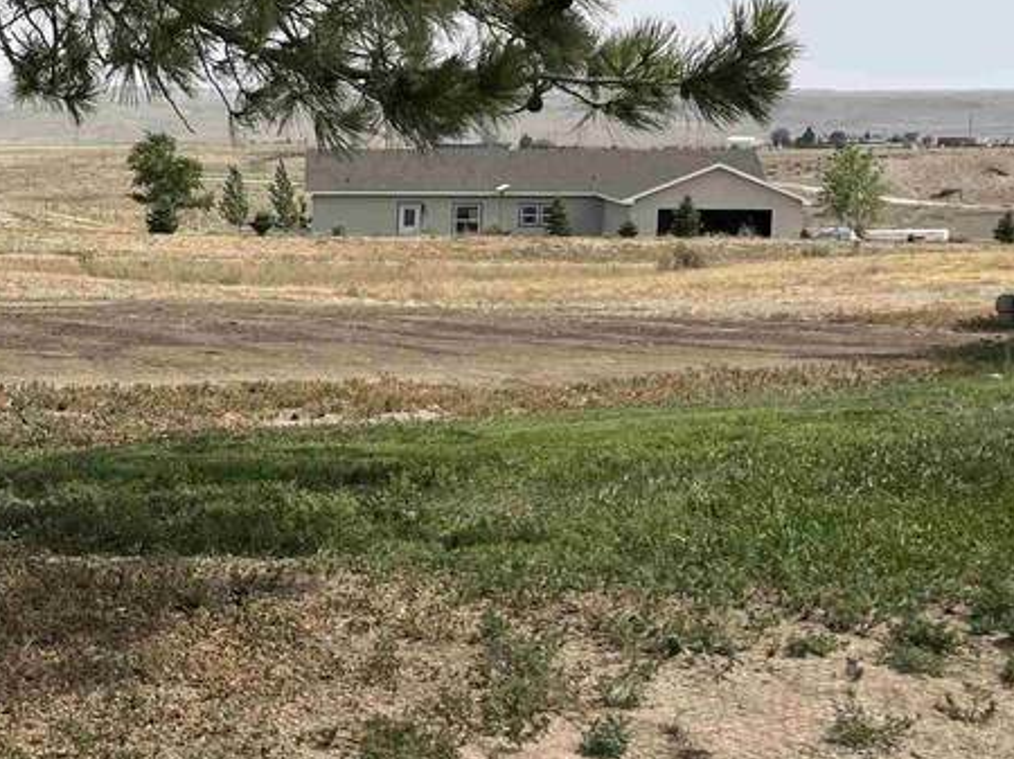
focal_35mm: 74
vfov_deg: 19.9
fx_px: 2167
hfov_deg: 24.6
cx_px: -101
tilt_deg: -9.0
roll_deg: +0.0
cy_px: 408
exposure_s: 1/3521
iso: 50
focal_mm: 5.1
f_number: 1.6
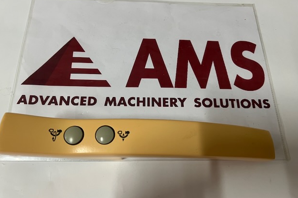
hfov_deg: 65.5
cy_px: 104
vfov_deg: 46.4
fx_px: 232
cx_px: 144
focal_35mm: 28
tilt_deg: -68.2
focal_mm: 5.7
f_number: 1.5
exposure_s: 1/50
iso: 125
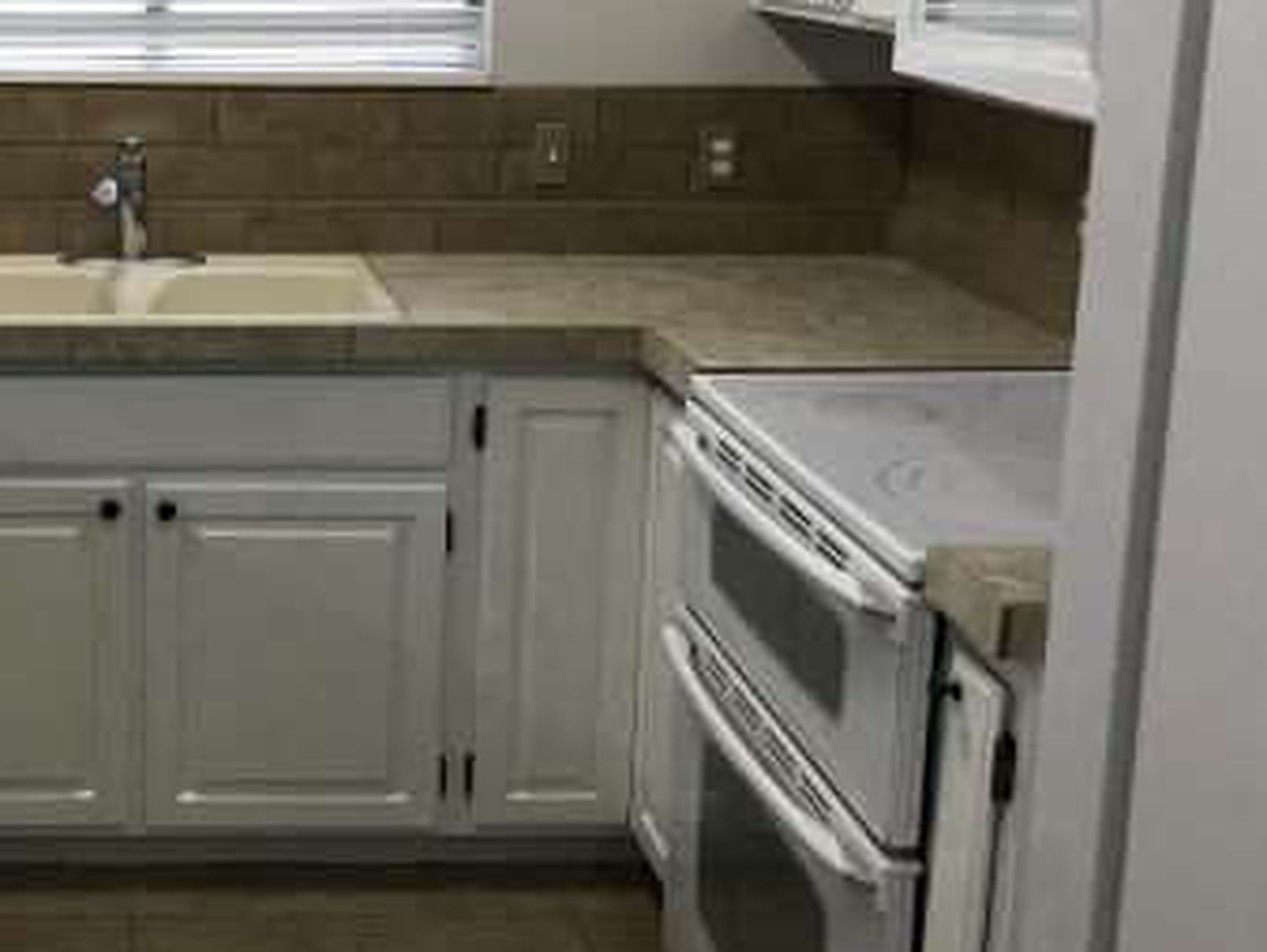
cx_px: 146
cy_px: 281
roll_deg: -1.6
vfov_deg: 27.3
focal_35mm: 53
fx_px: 1941
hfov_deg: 34.3
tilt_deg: -10.5
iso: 25
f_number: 1.8
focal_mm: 3.99
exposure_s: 1/40
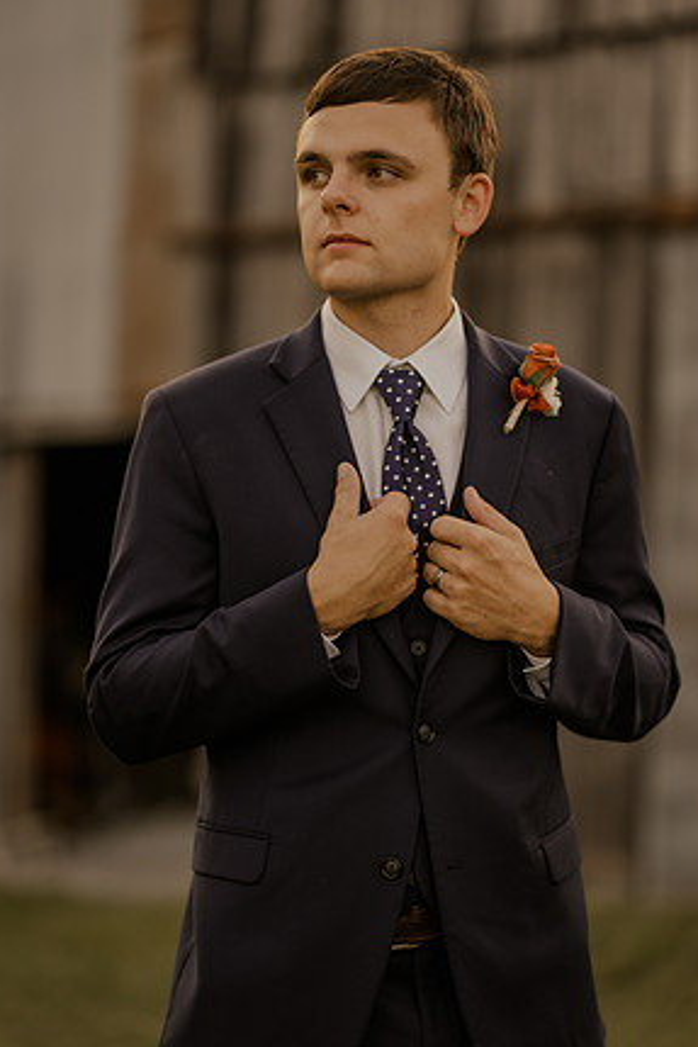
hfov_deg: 15.4
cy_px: 504
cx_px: 345
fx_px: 2586
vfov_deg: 22.9
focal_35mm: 89
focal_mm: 85
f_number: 1.6
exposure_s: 1/400
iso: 100
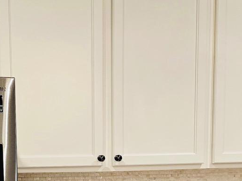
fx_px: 636
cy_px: 223
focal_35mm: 91
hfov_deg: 21.5
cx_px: 94
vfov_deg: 15.6
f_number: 1.7
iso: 320
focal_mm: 6.3
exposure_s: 1/120
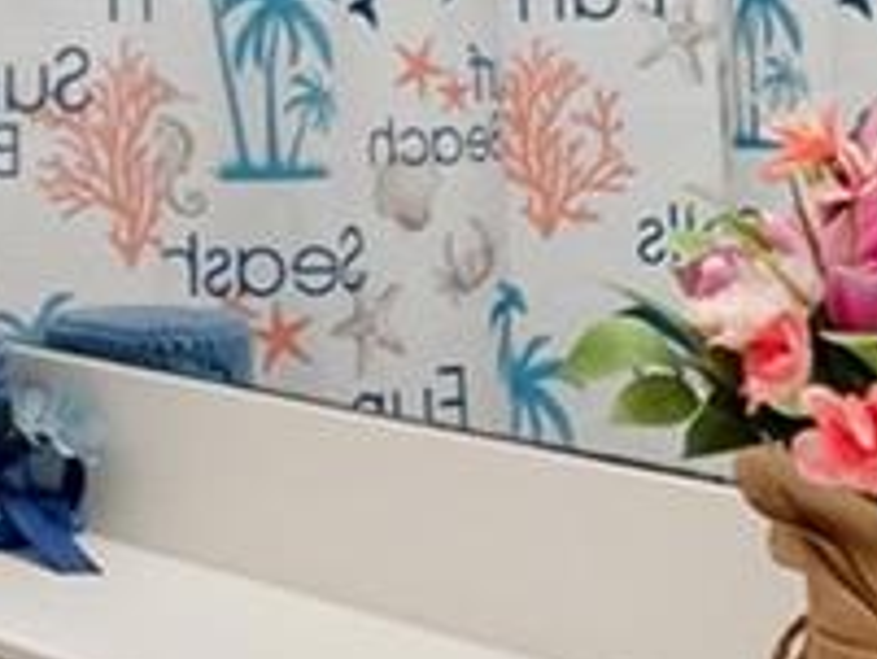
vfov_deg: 12.7
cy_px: -57
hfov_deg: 16.4
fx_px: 2915
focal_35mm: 115
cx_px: -170
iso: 800
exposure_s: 1/350
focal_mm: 10
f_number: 4
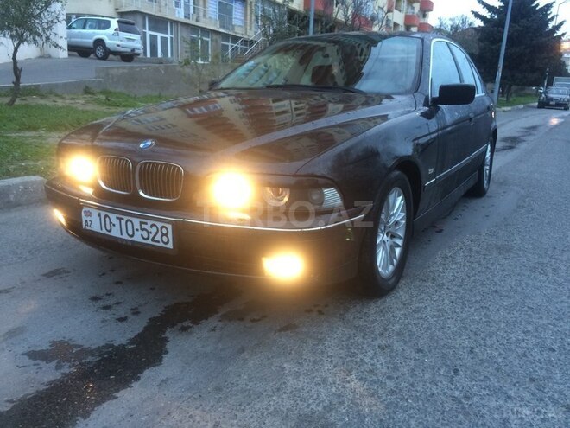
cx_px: 285
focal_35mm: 29
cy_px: 214
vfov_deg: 48.2
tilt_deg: -13.5
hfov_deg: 61.7
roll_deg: -2.8
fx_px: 478
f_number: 2.2
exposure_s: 1/33
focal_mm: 4.15
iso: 100
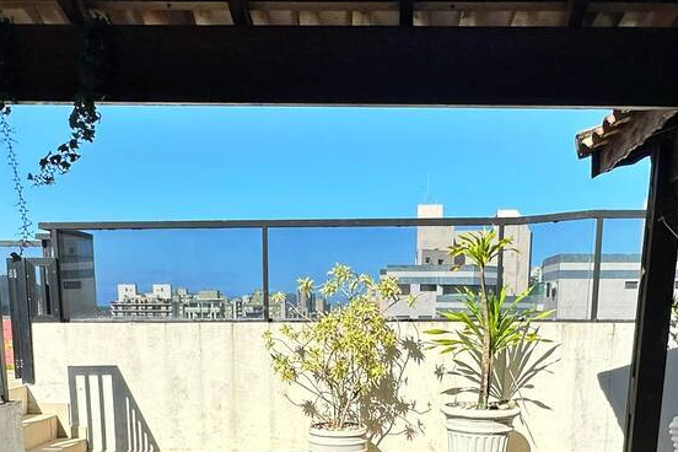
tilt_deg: -10.2
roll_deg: -0.3
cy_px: 434
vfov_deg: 32.7
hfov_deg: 50.7
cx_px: 349
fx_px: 716
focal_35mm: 38
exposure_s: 1/2506
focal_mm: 2.22
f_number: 2.2
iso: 50
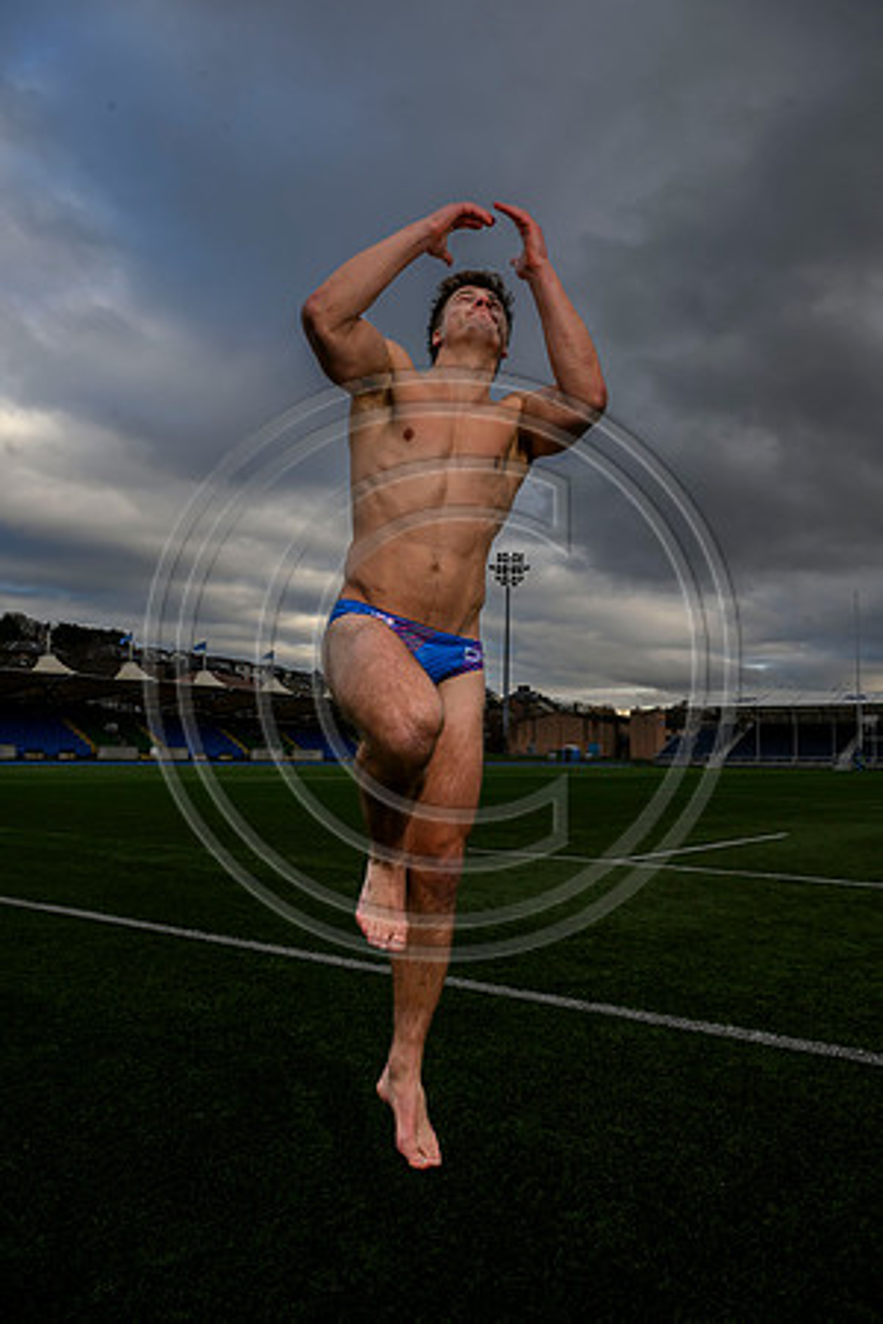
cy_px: 662
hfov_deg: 45.7
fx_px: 1048
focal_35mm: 28
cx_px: 442
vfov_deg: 64.6
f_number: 9
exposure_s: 1/200
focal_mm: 28.5
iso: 320
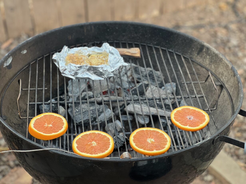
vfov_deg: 19.1
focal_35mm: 77
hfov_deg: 25.3
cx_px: 123
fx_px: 547
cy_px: 92
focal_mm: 9
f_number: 2.8
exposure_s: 1/121
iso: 80
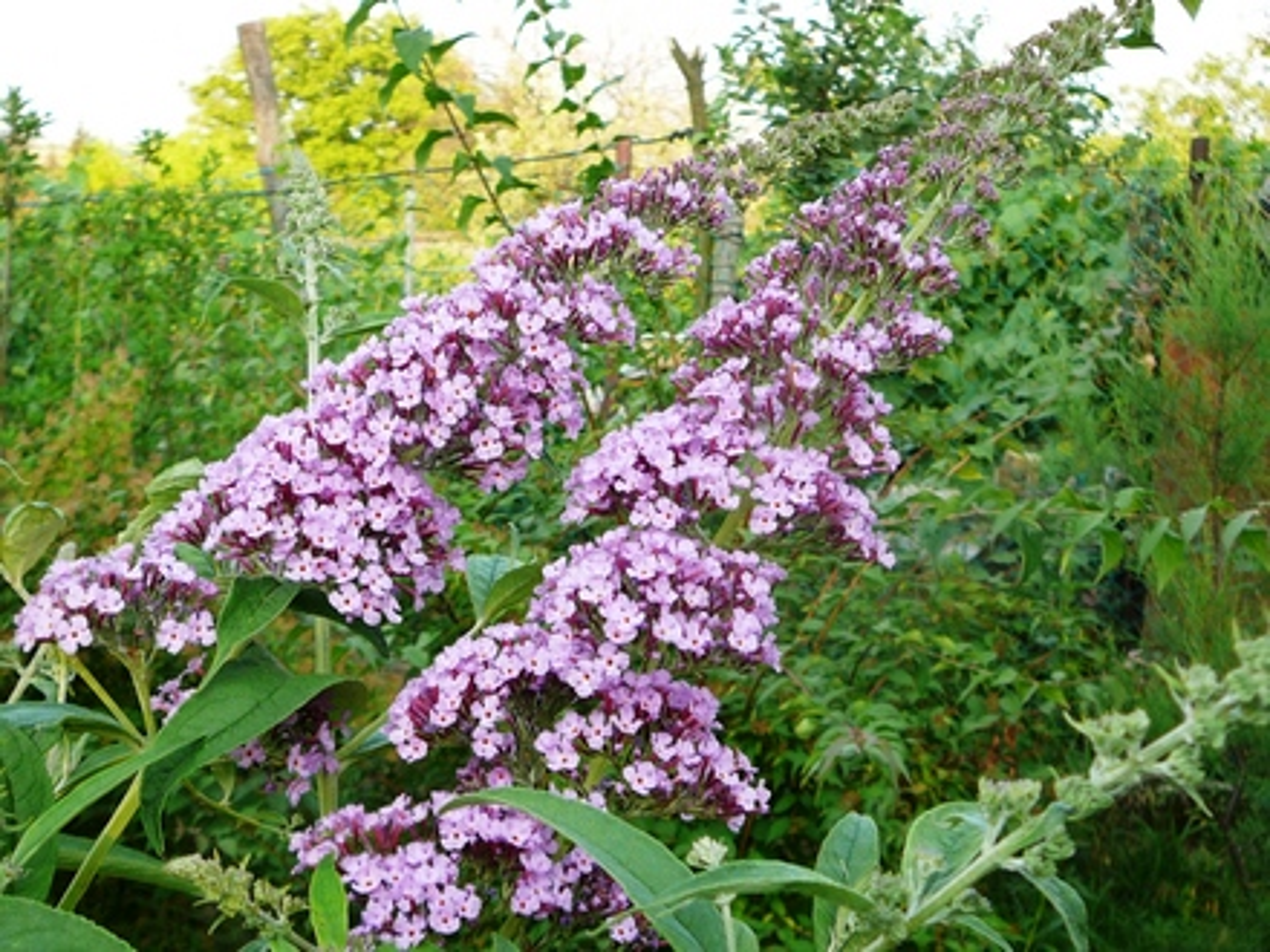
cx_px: 635
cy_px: 476
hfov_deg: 52.6
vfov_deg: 40.7
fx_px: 1284
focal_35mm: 35
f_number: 2.8
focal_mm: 5.2
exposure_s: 1/125
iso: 80
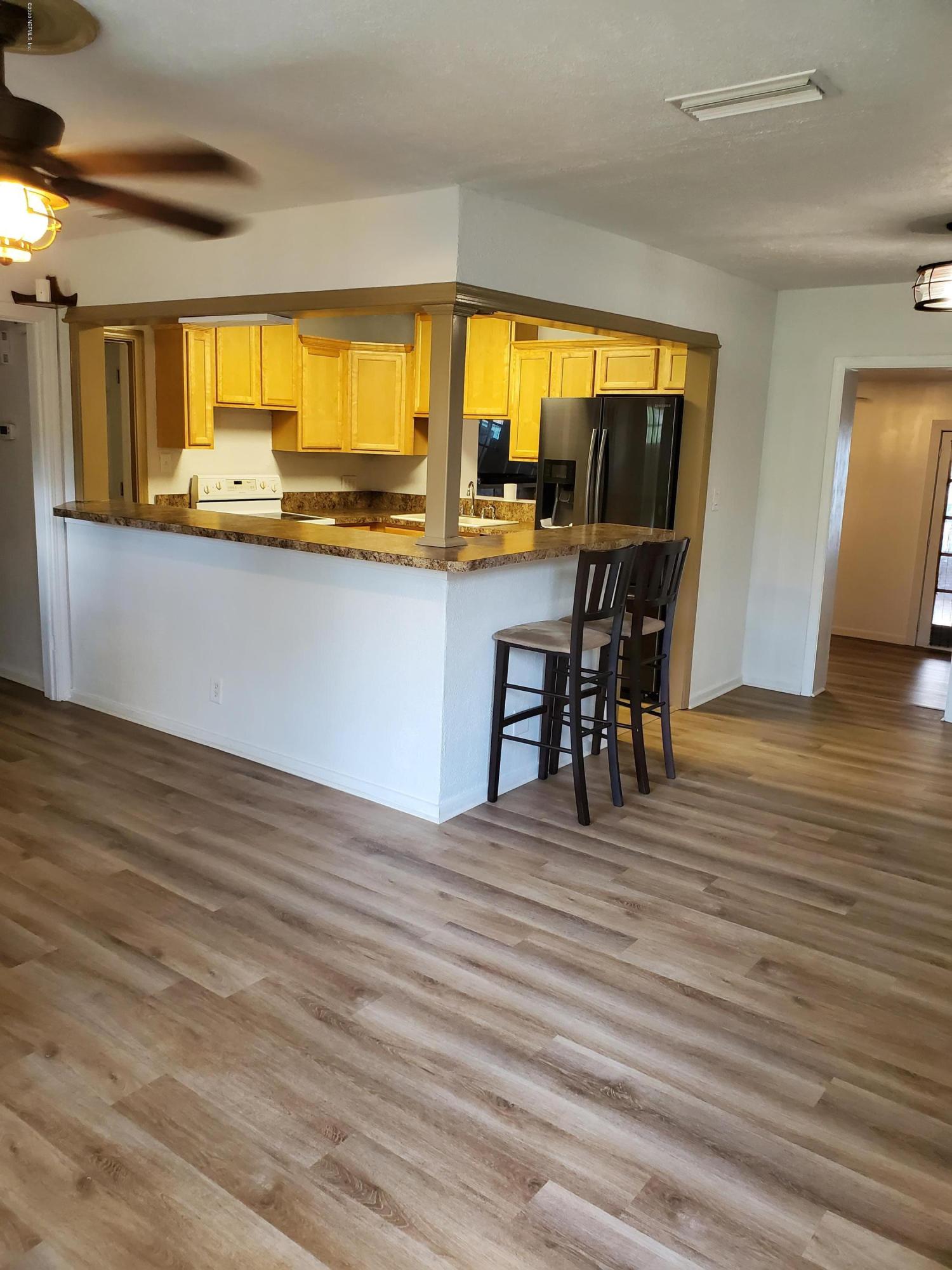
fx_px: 953
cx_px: 476
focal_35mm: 26
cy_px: 635
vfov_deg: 67.3
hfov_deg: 53.1
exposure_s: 1/39
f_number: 2.4
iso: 250
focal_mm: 4.3
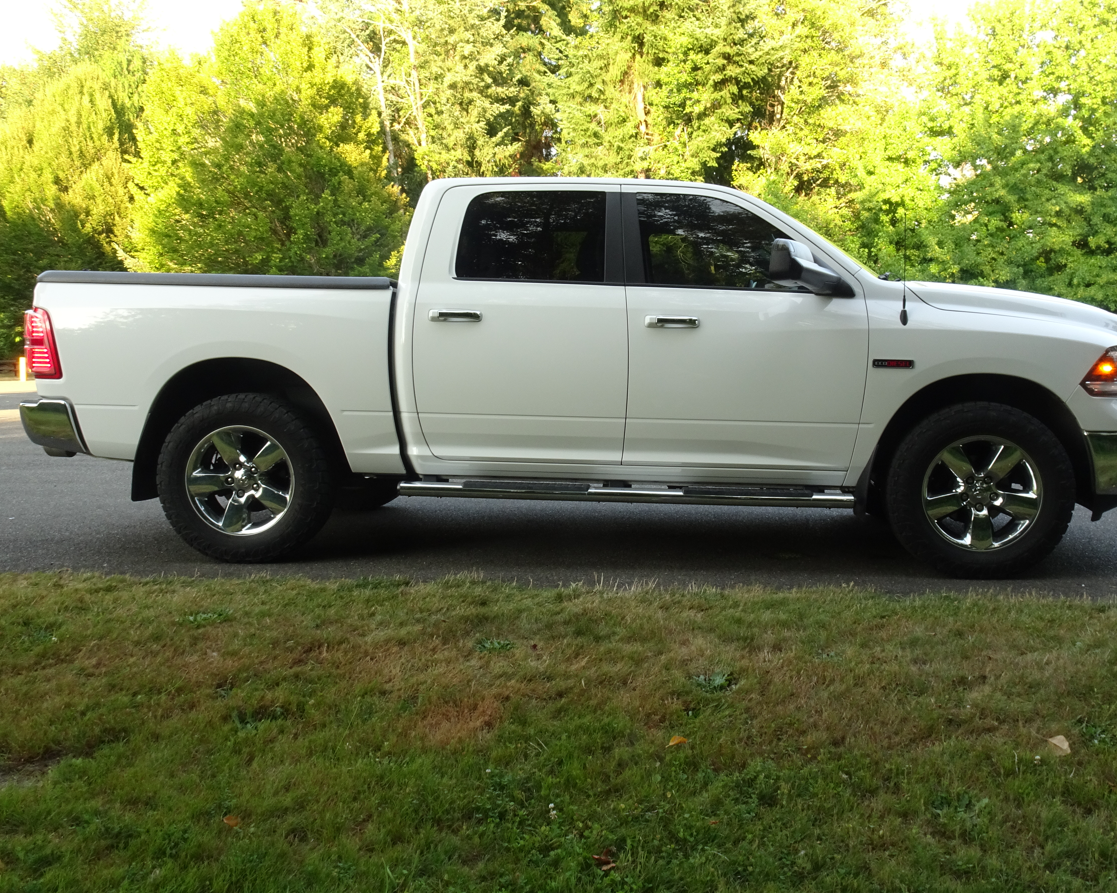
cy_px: 441
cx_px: 608
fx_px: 992
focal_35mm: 30
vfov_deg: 48.5
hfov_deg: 58.7
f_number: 3.5
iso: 125
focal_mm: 4.75
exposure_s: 1/30
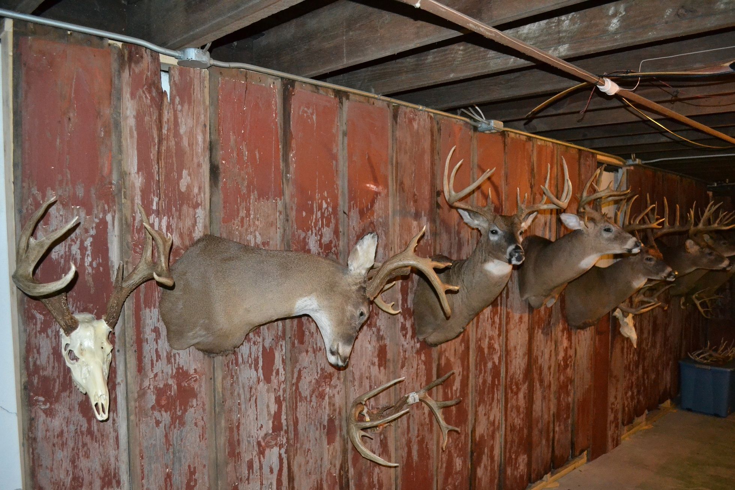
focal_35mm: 27
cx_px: 368
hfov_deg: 67.4
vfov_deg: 47.9
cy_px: 245
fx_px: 551
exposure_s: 1/60
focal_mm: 18
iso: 3200
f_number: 3.5
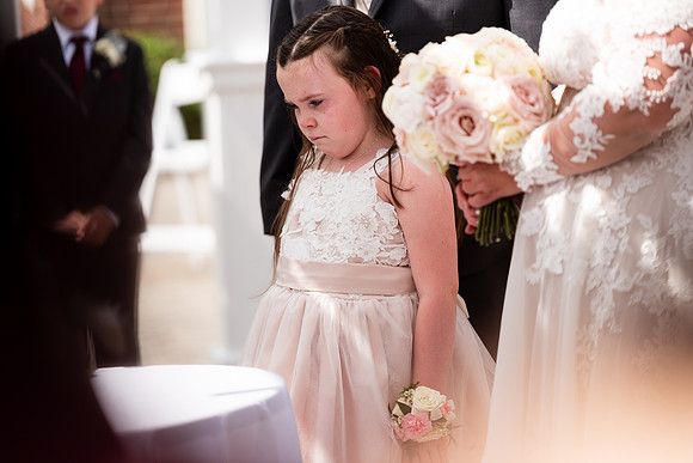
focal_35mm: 180
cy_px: 232
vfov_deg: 7.6
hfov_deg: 11.4
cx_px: 346
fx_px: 3466
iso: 64
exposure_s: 1/1250
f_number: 2.8
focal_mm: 180
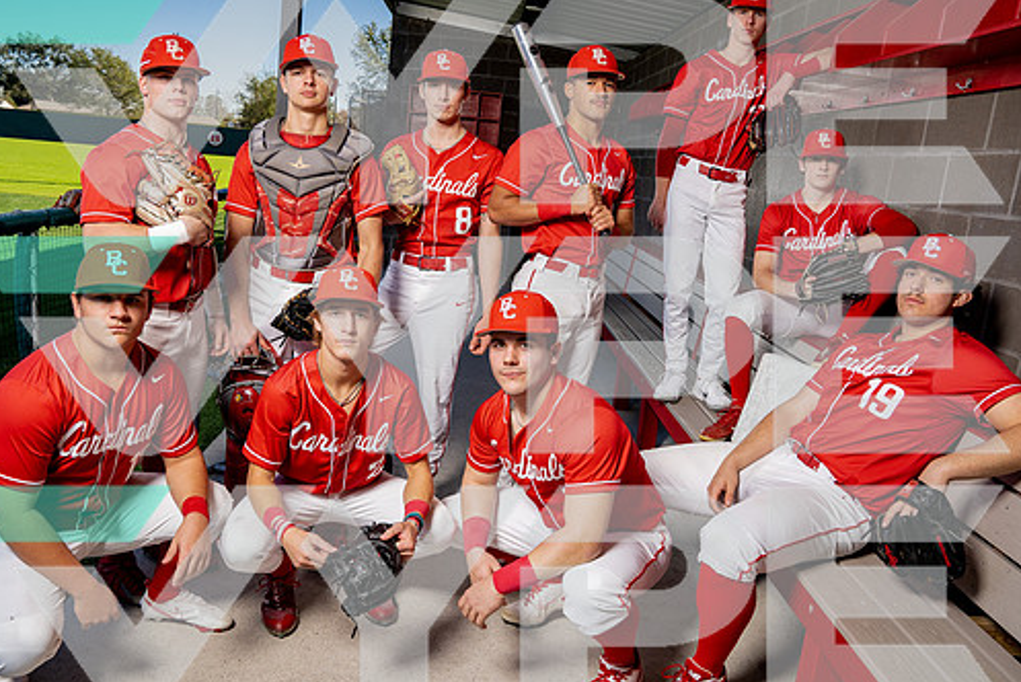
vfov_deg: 46.5
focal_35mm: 28
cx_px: 487
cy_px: 346
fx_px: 795
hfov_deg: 65.4
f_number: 8
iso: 200
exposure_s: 1/250
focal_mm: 24
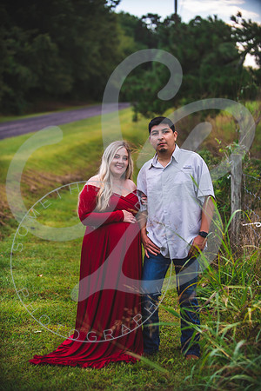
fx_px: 870
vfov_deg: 25.4
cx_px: 130
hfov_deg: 17.1
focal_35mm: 80
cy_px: 196
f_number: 2.8
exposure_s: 1/320
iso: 200
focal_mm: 80
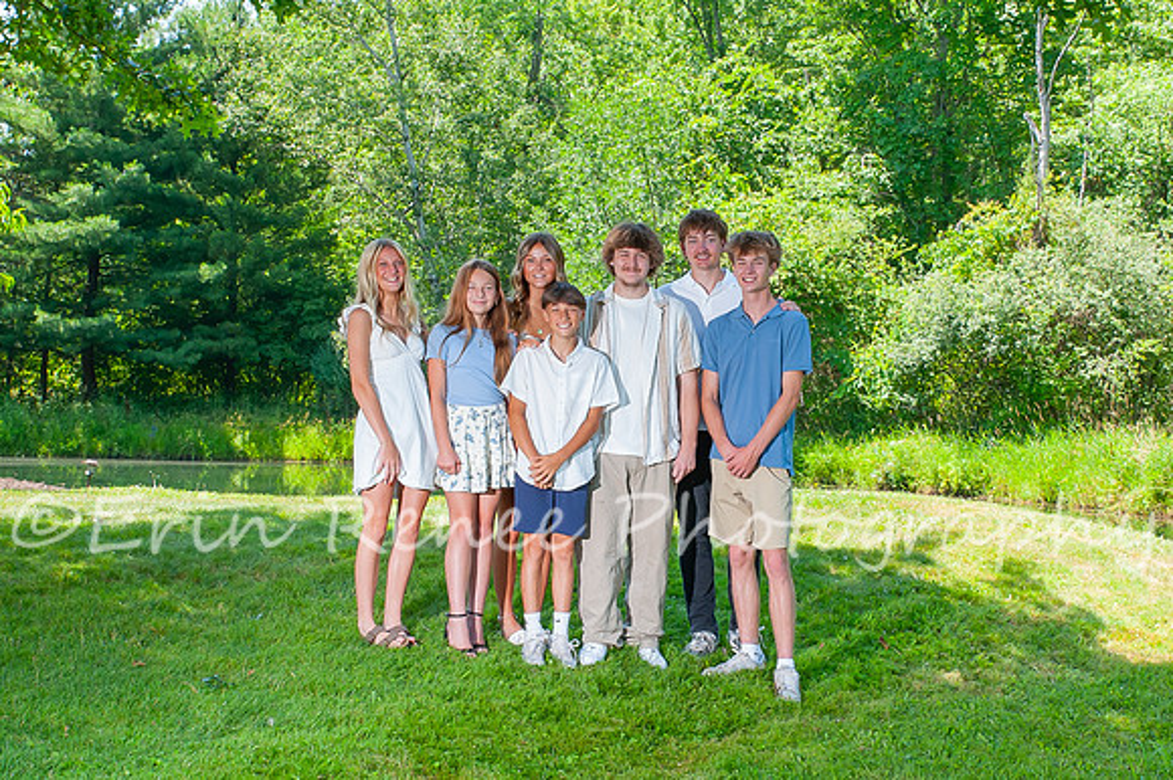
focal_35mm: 65
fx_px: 2127
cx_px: 760
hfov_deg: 30.6
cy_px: 428
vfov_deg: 20.8
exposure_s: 1/160
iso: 640
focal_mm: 36
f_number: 13
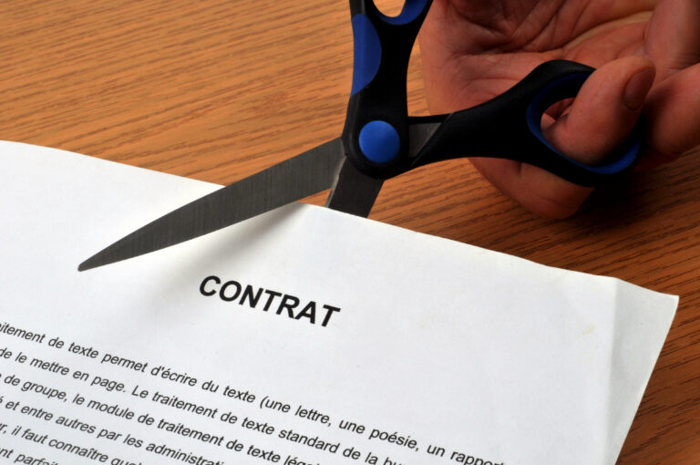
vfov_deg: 15.1
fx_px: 1748
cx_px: 350
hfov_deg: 22.6
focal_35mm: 90
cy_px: 232
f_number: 36
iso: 200
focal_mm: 60
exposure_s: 1/100
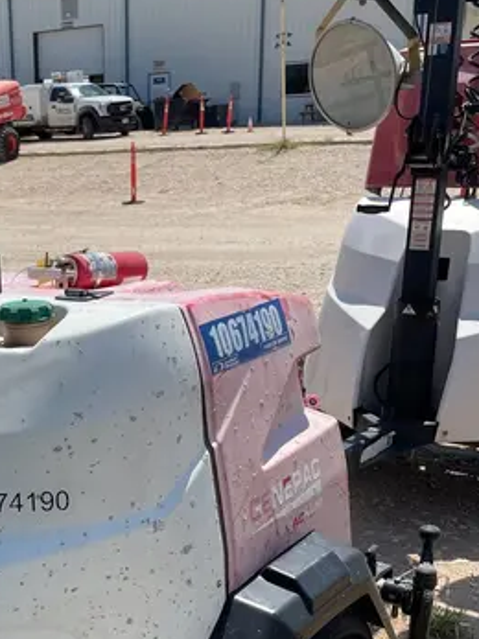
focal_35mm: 55
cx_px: 18
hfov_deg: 25.4
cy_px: 471
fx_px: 1015
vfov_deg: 34.3
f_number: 1.6
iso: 50
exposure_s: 1/5814
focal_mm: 4.2
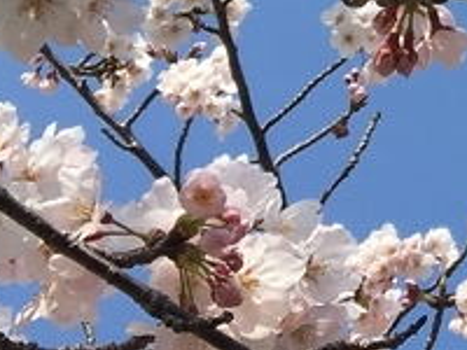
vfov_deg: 8.2
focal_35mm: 174
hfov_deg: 9.9
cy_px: -299
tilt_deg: +55.8
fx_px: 2347
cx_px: 1142
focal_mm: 4.15
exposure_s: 1/1923
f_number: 2.2
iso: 25
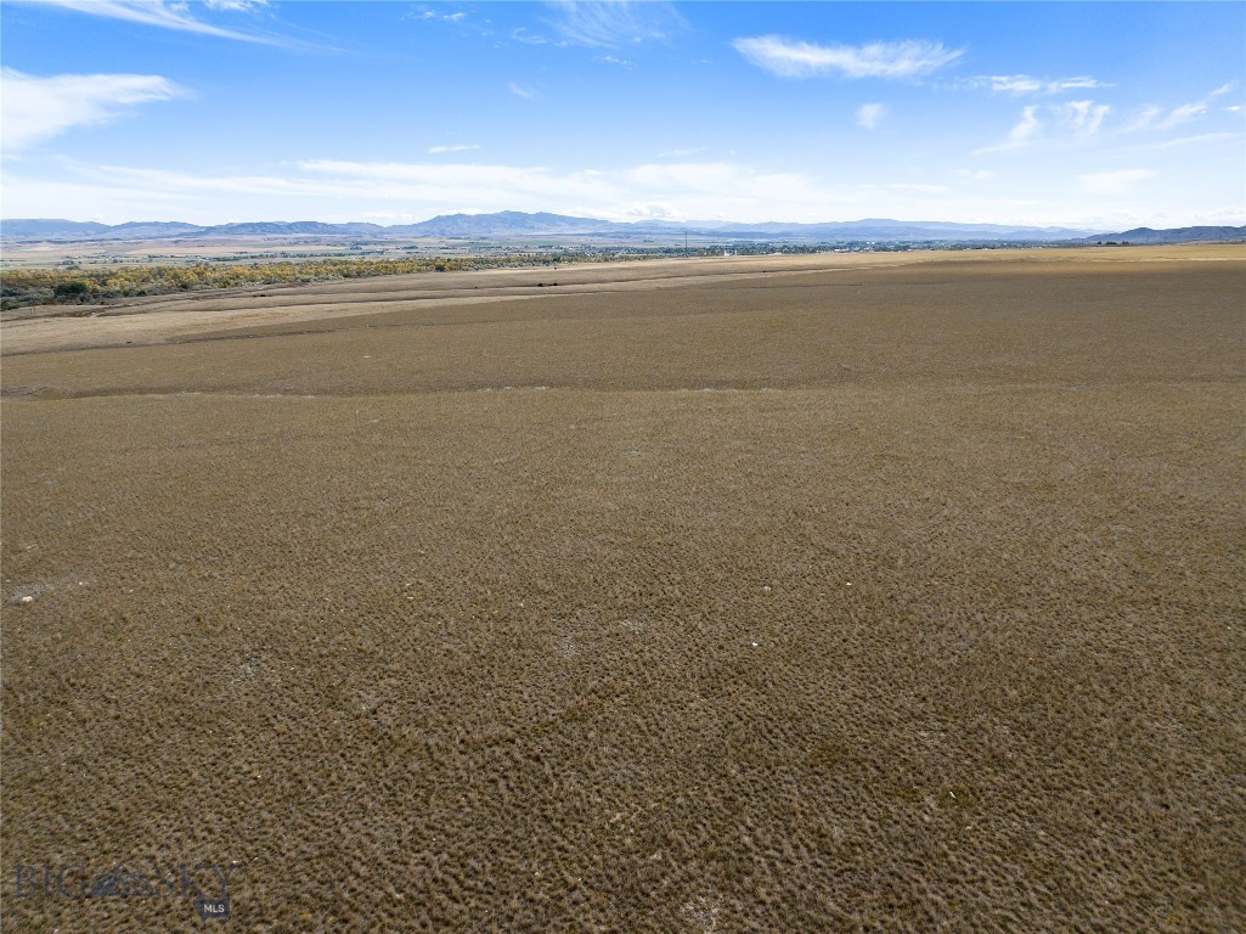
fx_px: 864
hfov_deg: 71.6
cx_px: 623
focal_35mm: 24
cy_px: 467
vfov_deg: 56.8
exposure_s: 1/200
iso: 230
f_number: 2.8
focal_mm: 12.29
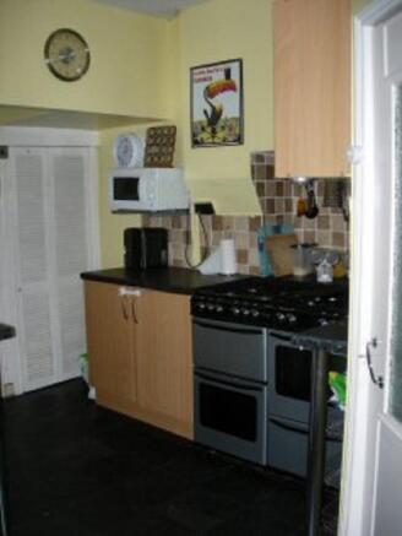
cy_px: 268
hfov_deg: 37.7
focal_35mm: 38
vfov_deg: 49.0
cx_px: 201
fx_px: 588
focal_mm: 7.8
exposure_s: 1/64
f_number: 2.8
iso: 79
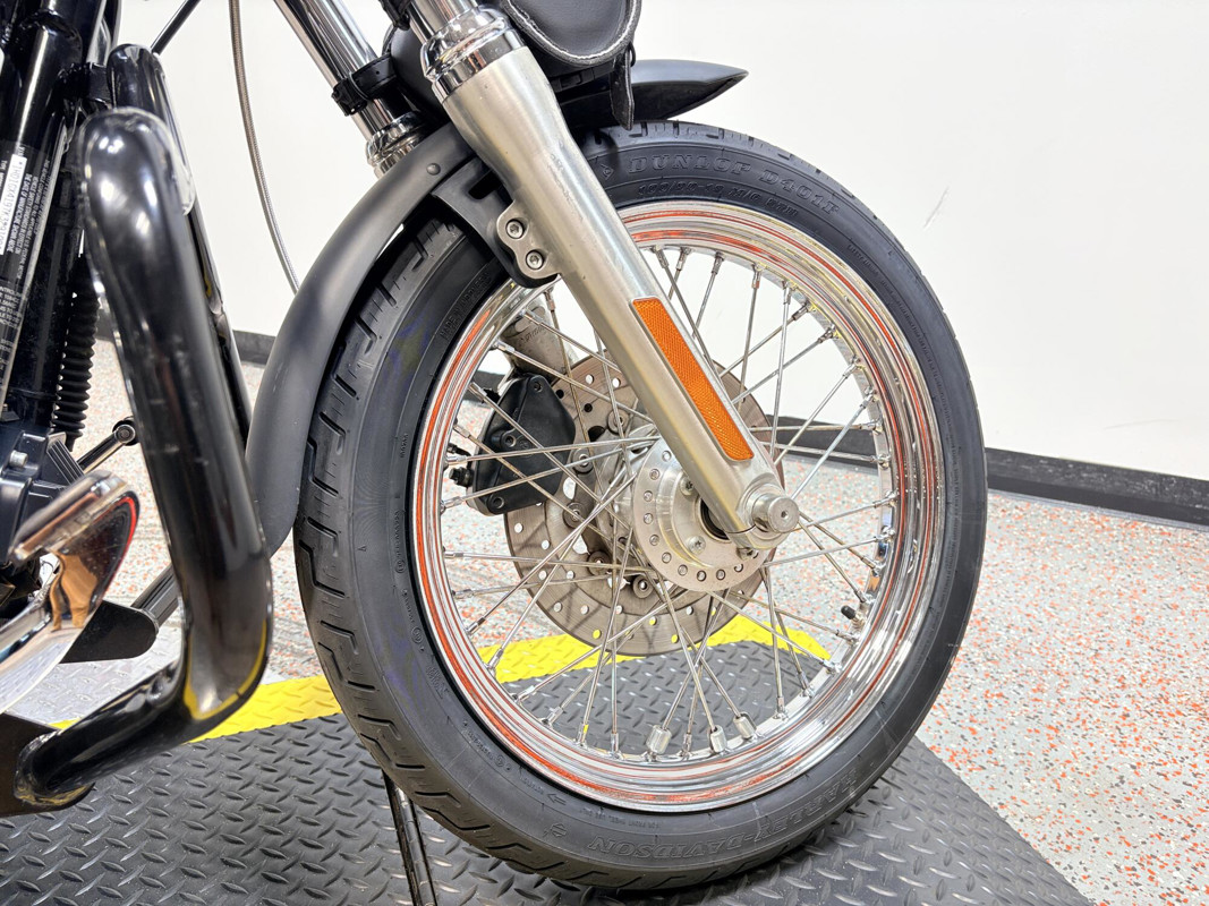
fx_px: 908
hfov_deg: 67.3
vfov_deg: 53.1
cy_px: 453
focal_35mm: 26
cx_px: 604
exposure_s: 1/120
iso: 64
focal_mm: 5.96
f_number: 1.6
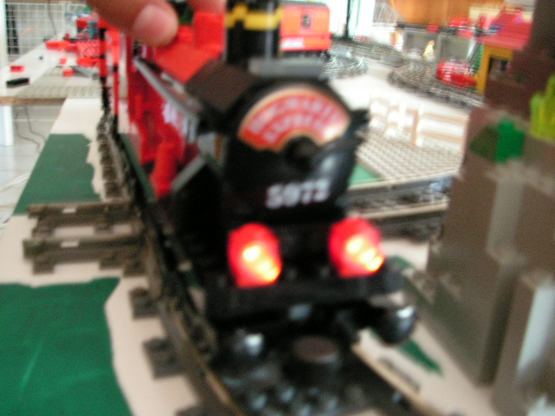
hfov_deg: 49.0
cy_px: 208
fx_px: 609
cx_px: 278
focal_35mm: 38
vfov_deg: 37.7
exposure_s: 2
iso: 100
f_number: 3.3
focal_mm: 6.3
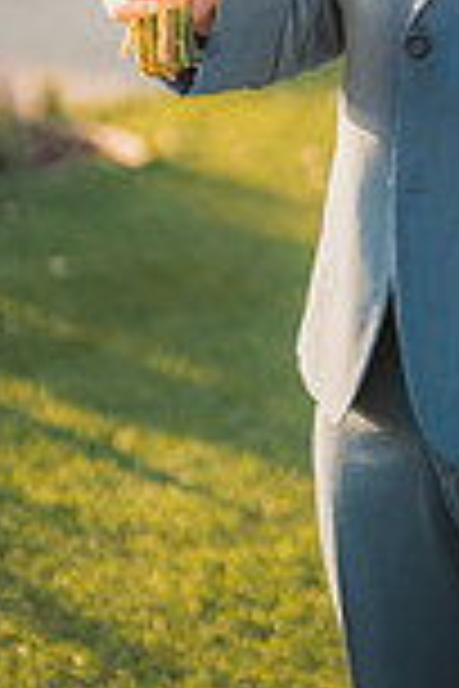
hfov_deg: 9.3
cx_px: 472
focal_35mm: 147
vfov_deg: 13.5
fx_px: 2811
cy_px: -162
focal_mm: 50
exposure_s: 1/2500
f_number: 1.2
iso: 200
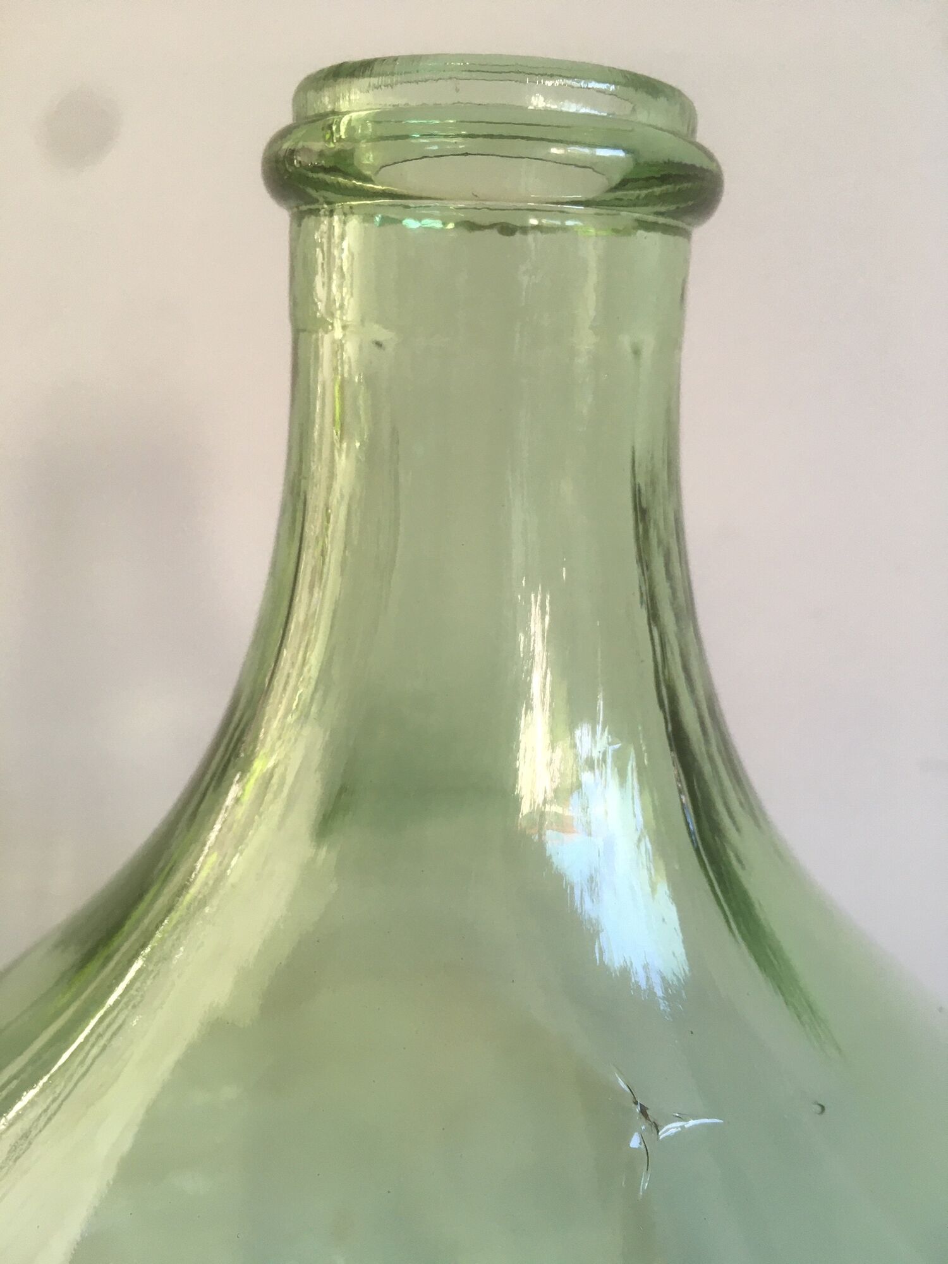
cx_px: 474
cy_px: 632
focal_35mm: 29
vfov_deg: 61.7
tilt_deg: -13.6
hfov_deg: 48.2
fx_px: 1059
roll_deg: +0.3
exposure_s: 1/33
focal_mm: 4.15
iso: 32
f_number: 2.2
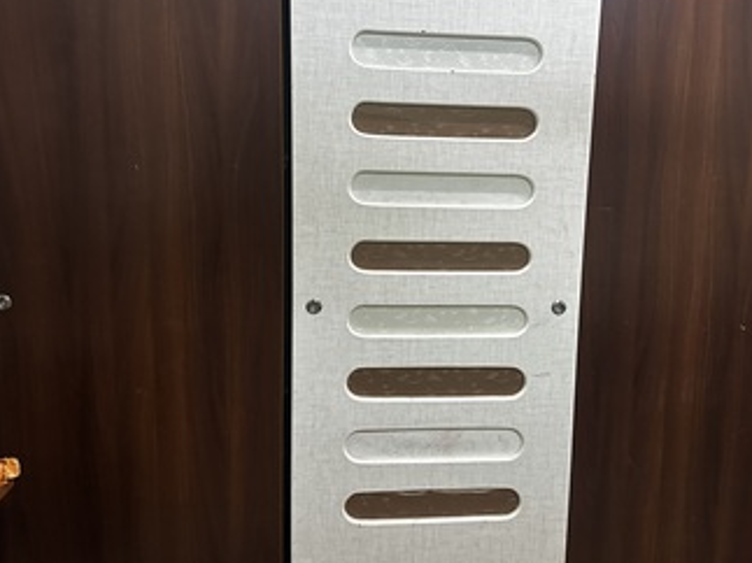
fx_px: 738
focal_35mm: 34
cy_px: 215
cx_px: 453
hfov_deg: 53.6
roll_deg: -1.6
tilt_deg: -9.4
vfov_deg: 41.5
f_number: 1.78
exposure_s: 1/60
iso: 640
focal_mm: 6.86
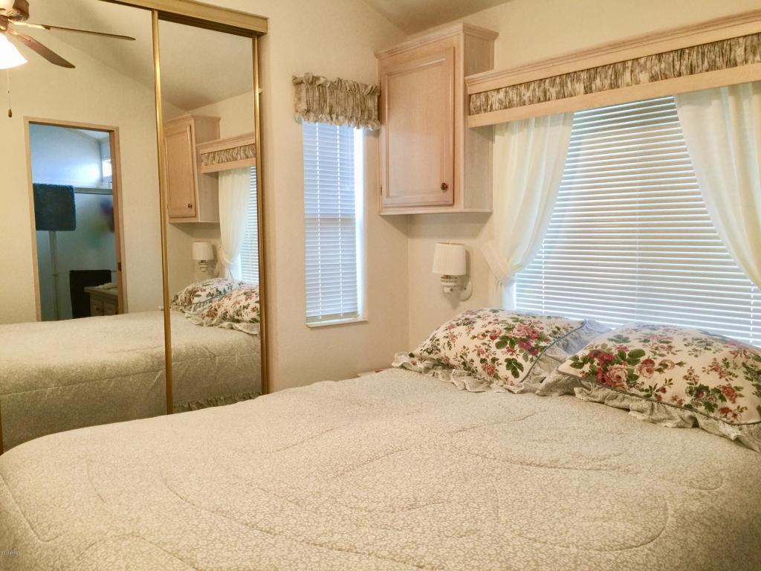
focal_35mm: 29
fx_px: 638
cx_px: 380
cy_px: 286
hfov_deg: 61.7
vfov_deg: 48.2
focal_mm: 4.15
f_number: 2.2
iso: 32
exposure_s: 1/15
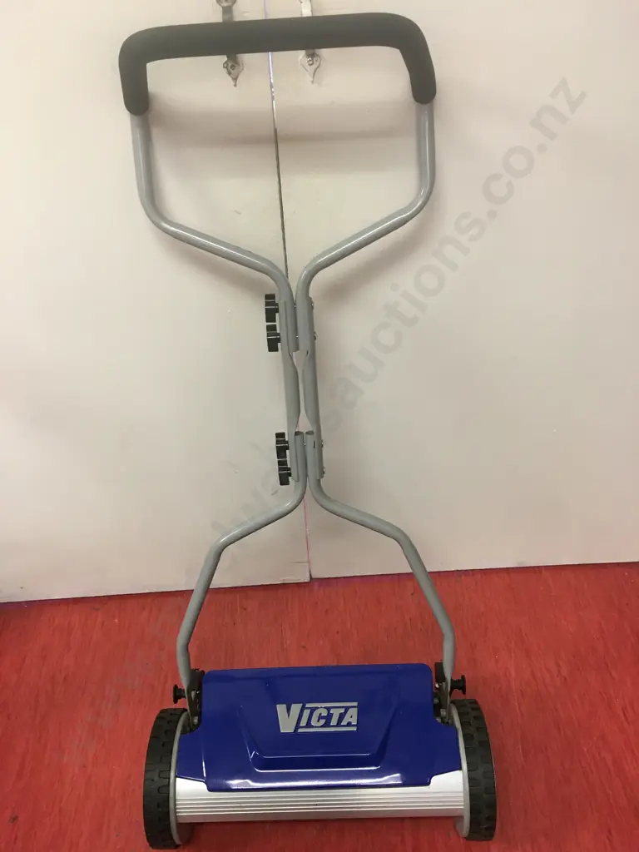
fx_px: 714
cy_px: 426
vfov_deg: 61.7
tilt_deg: -39.4
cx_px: 320
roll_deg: +3.2
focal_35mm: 29
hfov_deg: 48.2
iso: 160
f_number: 2.2
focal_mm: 4.15
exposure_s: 1/33
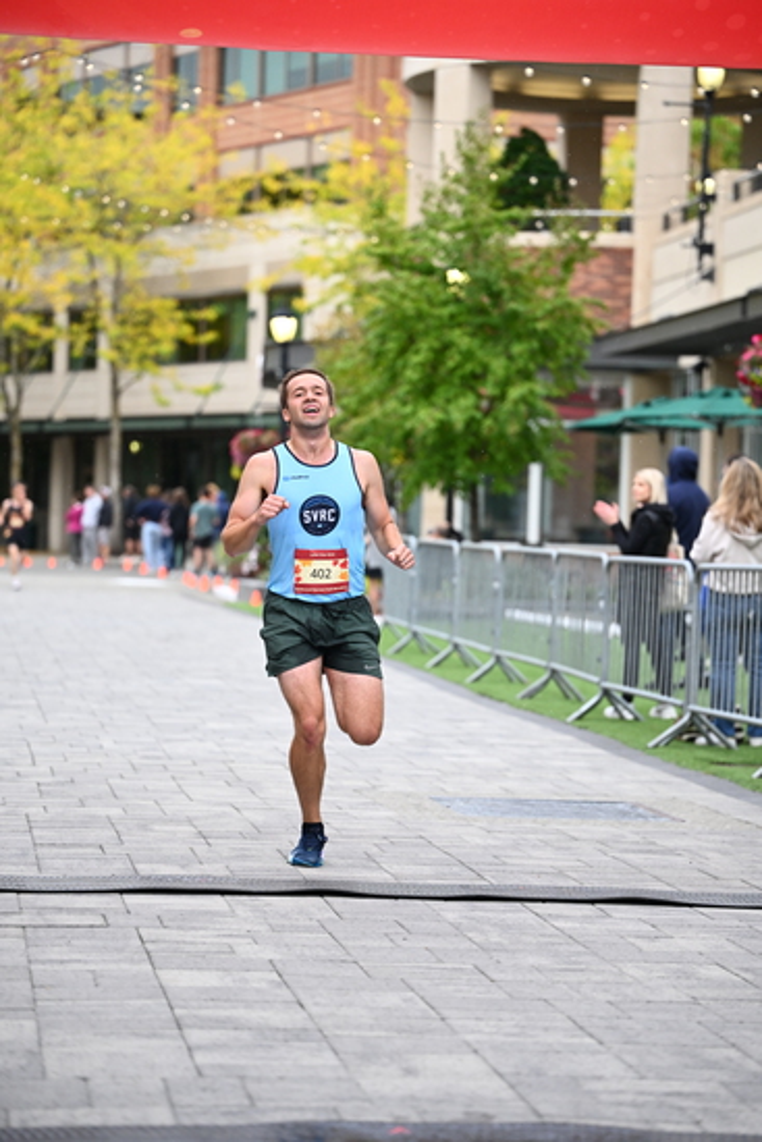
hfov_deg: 13.8
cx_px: 381
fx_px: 3141
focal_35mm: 99
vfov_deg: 20.6
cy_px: 571
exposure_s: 1/1600
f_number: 2.8
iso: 1250
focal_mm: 99
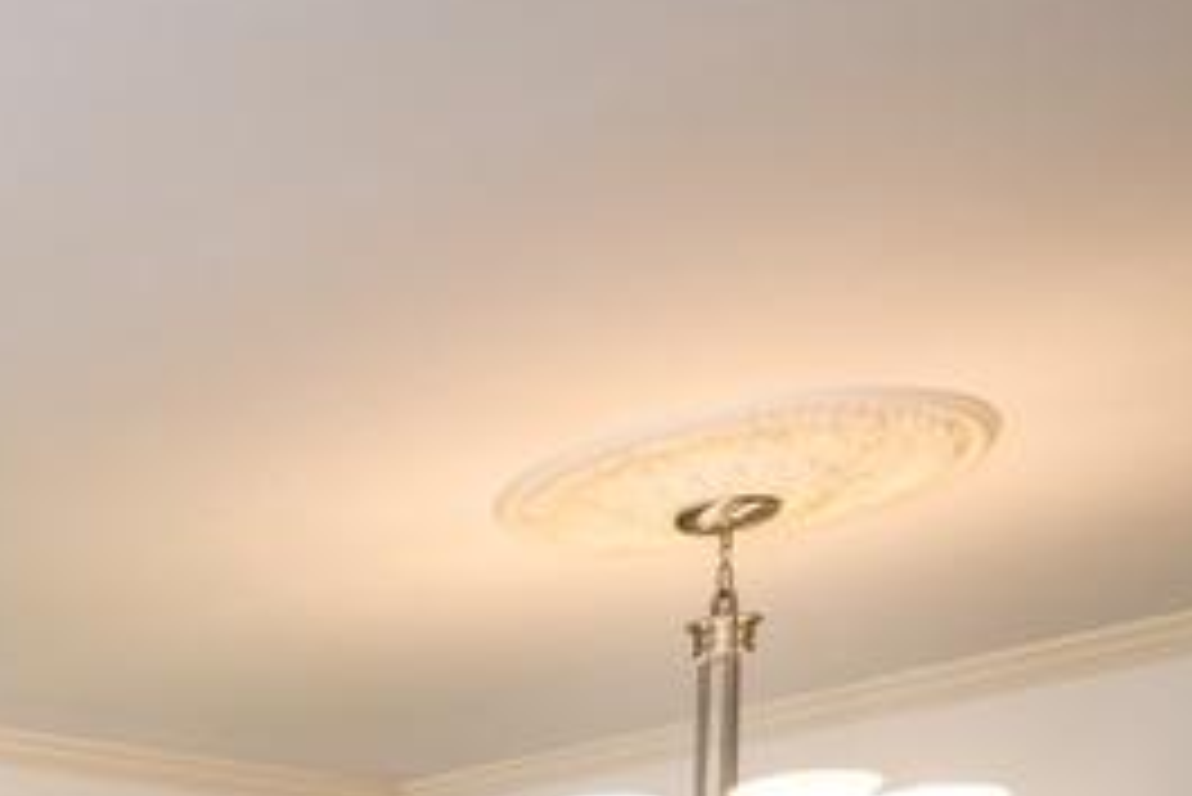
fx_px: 1985
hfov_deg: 22.7
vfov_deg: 19.5
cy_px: 1216
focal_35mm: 60
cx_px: -846
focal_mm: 15.5
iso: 320
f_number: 6.3
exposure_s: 1/60
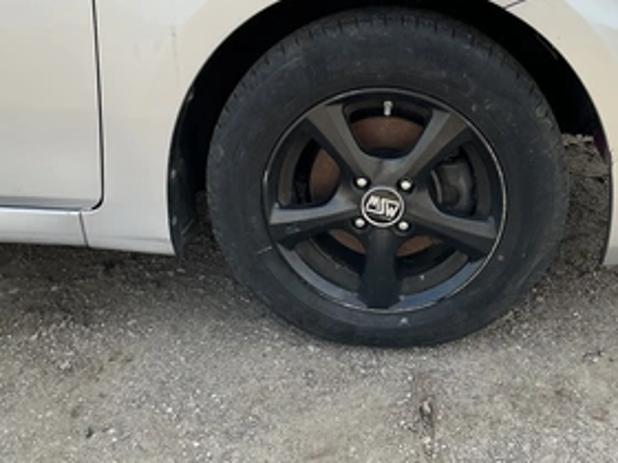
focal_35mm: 40
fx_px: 714
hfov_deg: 46.6
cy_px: 172
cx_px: 362
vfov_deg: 35.7
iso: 25
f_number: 1.8
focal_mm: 3
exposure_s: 1/792
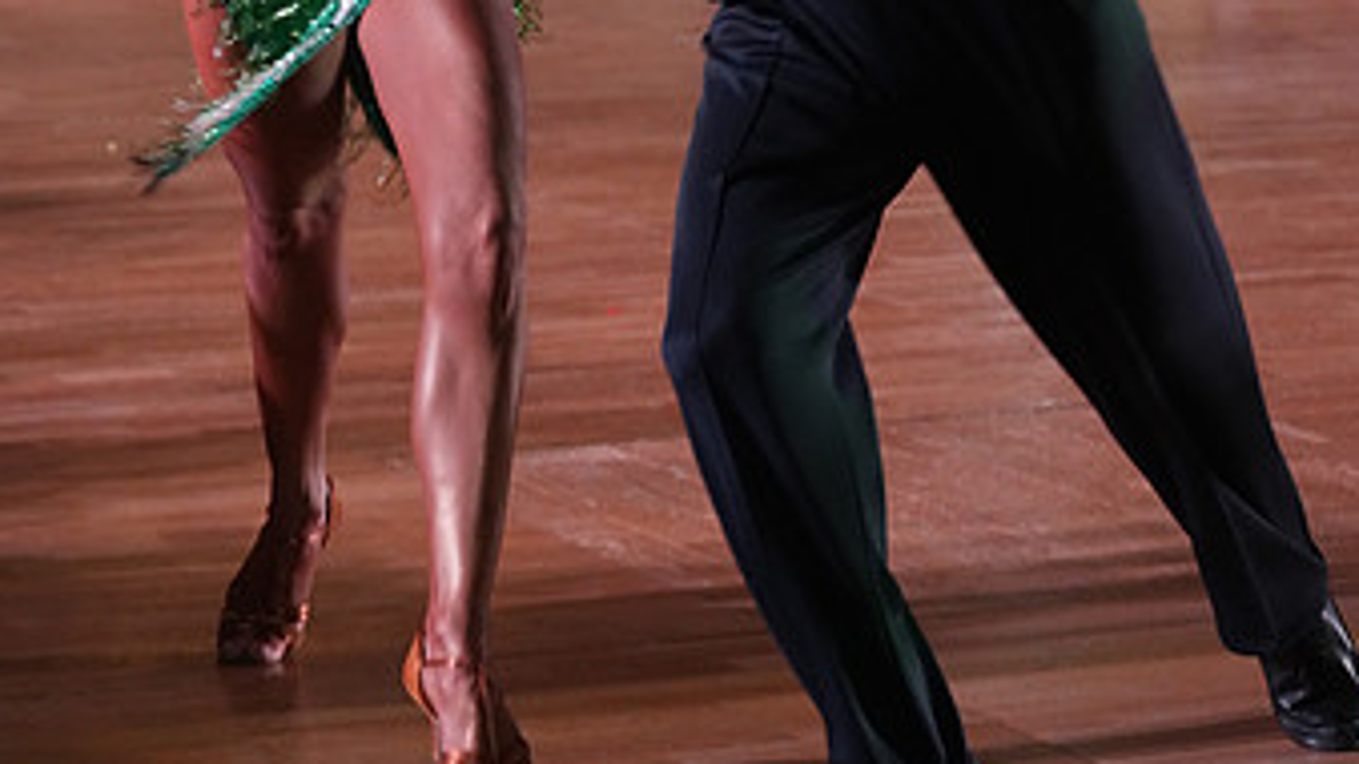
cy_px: -197
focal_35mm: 167
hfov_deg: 12.9
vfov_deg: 7.2
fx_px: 6017
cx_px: 613
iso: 4000
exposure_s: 1/200
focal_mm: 93
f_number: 5.6
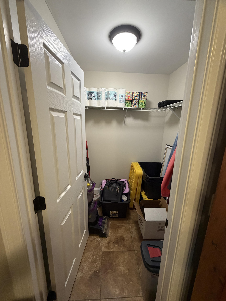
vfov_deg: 102.1
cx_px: 113
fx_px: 122
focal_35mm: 14
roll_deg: -0.9
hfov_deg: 85.7
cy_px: 150
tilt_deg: -12.6
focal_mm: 2.22
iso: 320
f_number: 2.2
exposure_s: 1/60
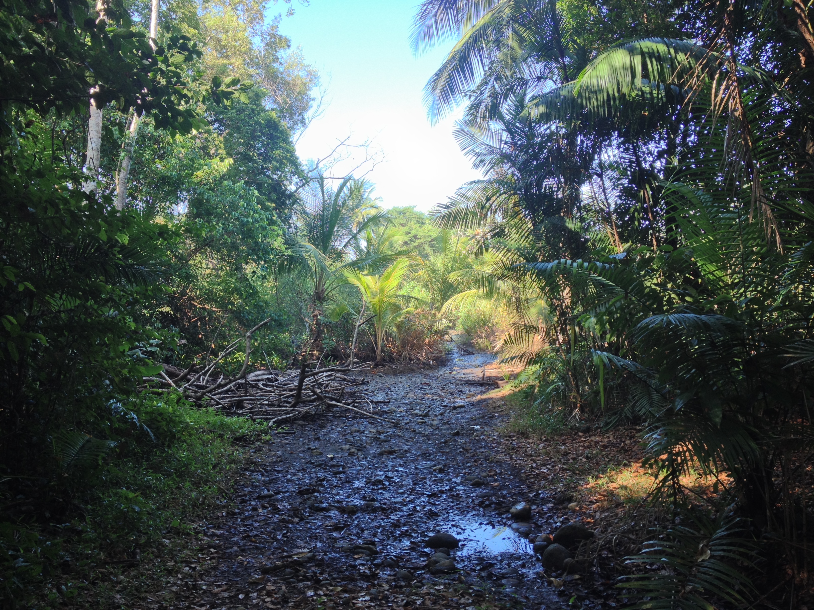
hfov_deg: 52.6
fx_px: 823
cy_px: 305
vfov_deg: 40.7
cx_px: 407
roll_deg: +0.2
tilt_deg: -3.0
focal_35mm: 35
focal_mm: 4.28
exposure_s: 1/120
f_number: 2.4
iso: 50
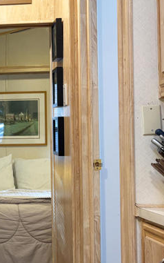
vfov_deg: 27.8
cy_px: 139
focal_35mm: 74
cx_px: -92
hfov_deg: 16.0
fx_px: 529
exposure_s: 1/66
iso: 125
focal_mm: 5.96
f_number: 1.6
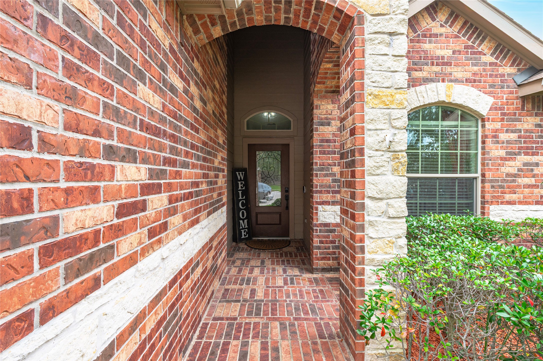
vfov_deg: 73.7
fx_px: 241
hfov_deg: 96.8
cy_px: 180
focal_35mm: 16
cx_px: 272
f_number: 10
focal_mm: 16
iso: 125
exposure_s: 1/50
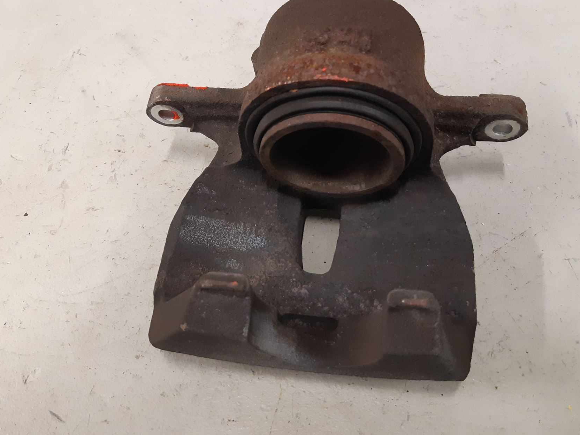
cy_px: 181
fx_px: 536
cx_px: 277
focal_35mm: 32
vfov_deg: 44.0
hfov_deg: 56.8
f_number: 1.7
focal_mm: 3.93
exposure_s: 1/50
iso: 250
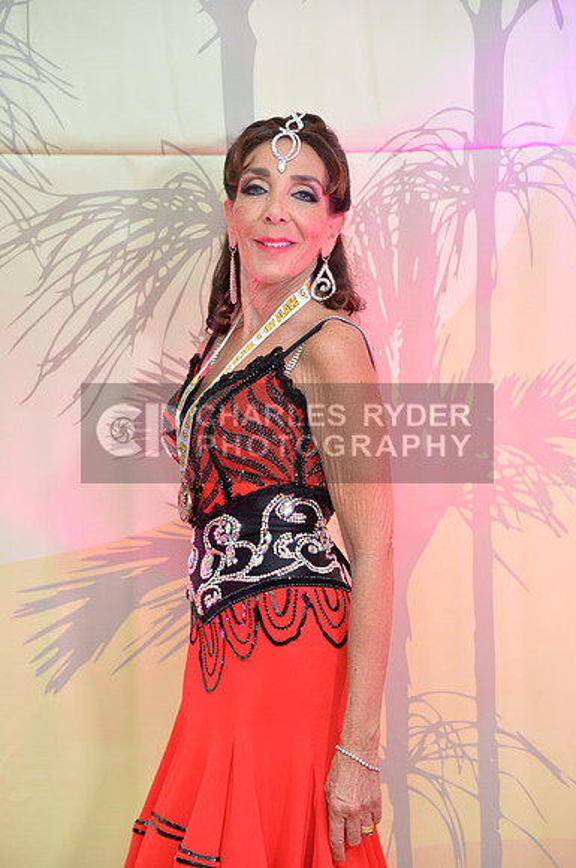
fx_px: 2888
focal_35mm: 120
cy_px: 434
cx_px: 288
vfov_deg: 17.1
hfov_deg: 11.4
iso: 2000
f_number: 5.6
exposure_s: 1/250
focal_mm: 120
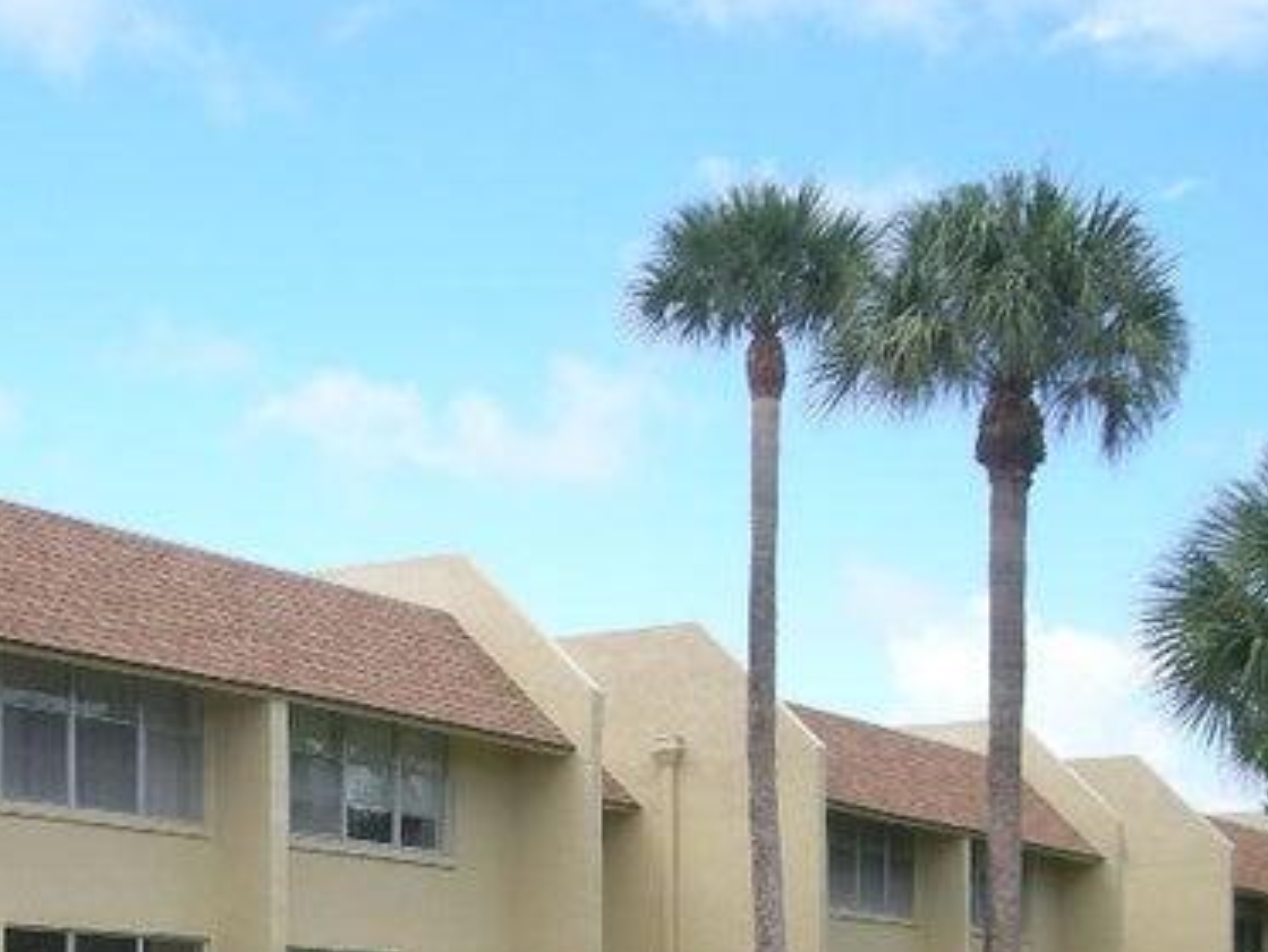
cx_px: 240
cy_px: 945
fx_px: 2931
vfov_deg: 18.0
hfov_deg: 24.0
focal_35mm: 80
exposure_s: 1/468
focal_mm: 5.7
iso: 72
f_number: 2.8
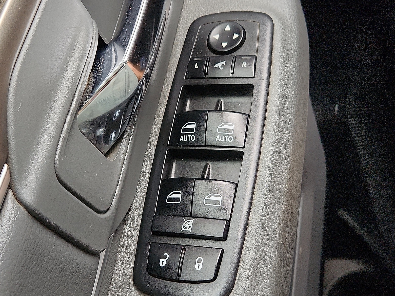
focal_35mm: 23
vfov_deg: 58.9
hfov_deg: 73.9
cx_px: 198
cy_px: 148
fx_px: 262
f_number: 1.8
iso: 103
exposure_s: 1/59.2
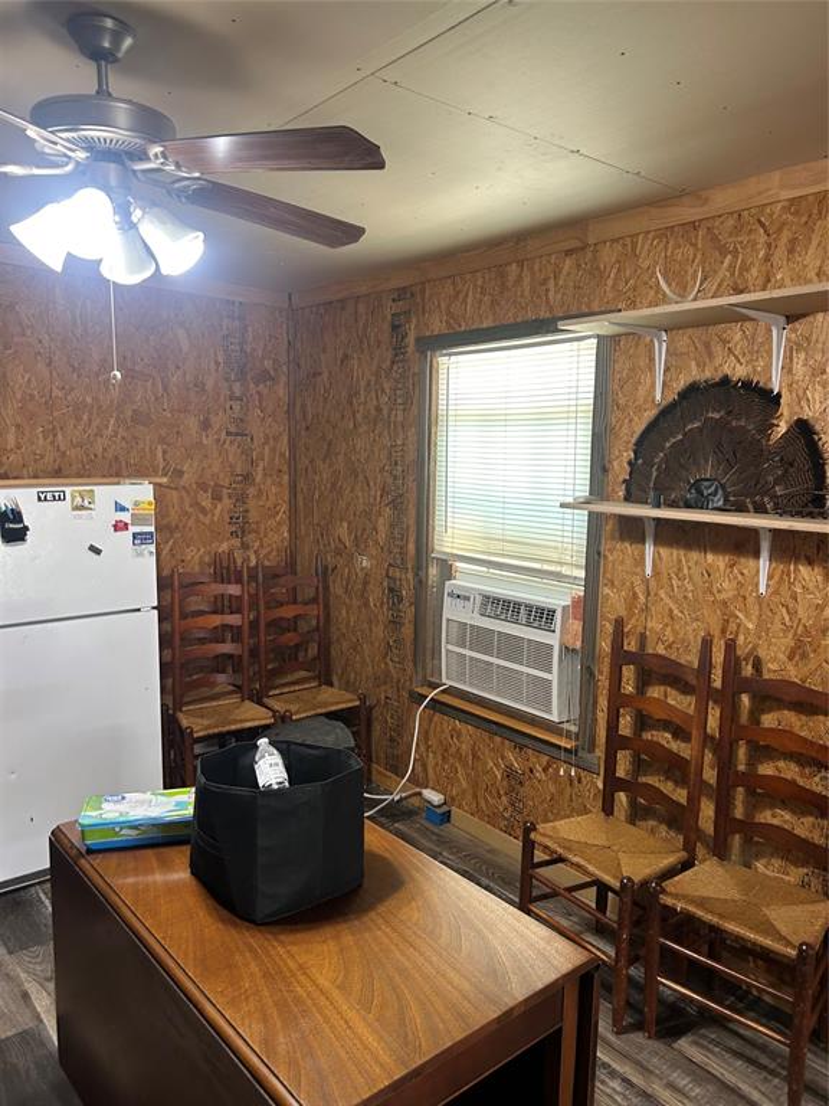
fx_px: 830
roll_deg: -0.6
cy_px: 553
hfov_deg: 53.1
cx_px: 414
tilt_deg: -10.2
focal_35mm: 26
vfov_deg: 67.3
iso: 100
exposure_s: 1/60
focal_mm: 5.7
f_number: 1.5
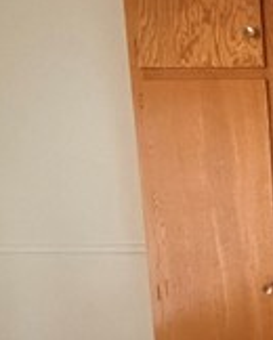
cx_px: 586
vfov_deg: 34.5
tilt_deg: -6.2
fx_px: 544
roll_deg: +0.7
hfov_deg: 17.2
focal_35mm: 54
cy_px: 210
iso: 1000
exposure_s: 1/60
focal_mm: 2.22
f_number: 2.2
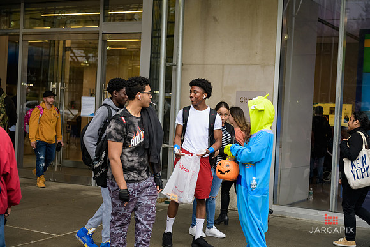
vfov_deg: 21.9
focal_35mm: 62
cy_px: 124
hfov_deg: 32.4
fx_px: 637
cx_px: 185
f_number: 3.2
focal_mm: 62
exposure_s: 1/400
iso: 800
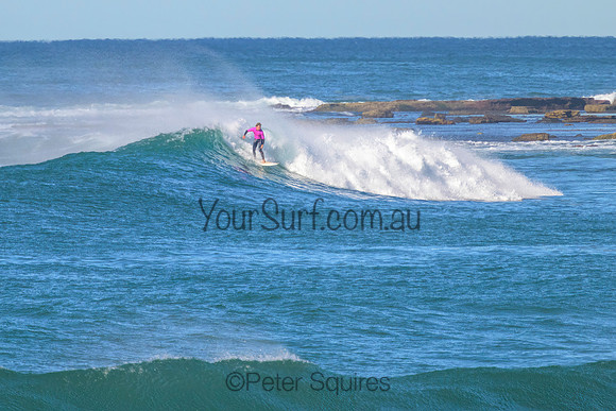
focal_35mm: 1097
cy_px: 129
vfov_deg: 1.3
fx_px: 18774
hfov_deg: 1.9
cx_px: 252
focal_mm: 800
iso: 1000
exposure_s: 1/2000
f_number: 11
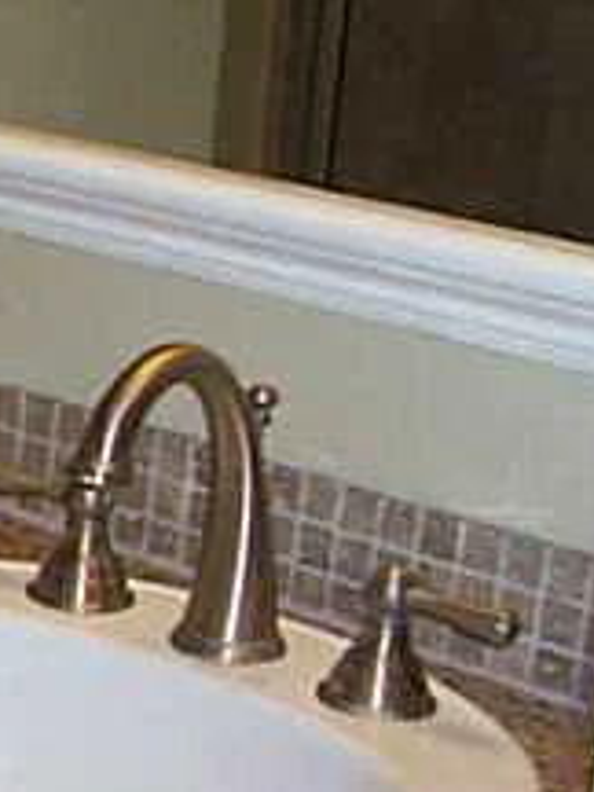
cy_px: 565
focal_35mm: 126
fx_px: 2883
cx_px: -737
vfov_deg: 15.6
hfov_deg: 10.4
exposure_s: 1/112
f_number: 2.7
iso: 140
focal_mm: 5.6
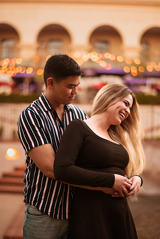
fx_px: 387
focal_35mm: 58
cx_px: 80
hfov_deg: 23.4
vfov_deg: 34.5
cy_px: 120
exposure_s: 1/500
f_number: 1.4
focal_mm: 58
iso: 1250
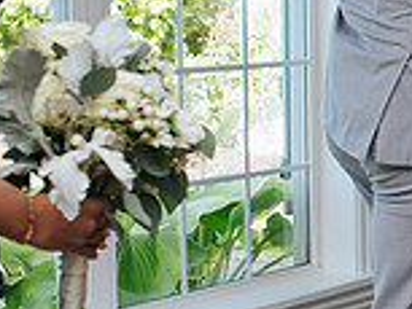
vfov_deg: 10.2
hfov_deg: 12.3
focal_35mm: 146
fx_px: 1739
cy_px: 102
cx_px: 766
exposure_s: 1/200
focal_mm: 35
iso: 160
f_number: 3.5
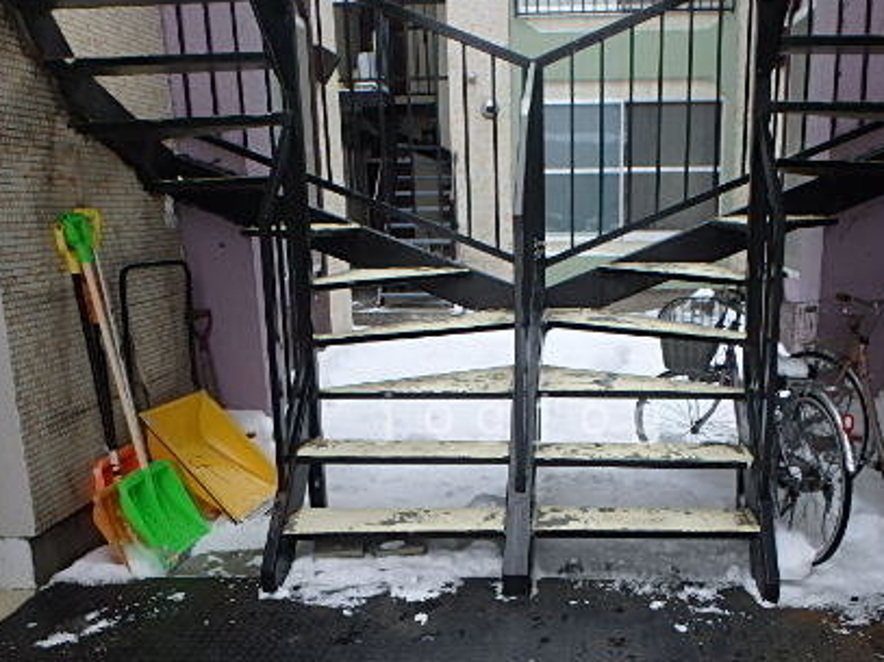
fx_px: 842
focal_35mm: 33
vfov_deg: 42.6
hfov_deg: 55.0
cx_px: 523
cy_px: 419
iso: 125
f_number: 3.5
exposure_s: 1/250
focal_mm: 3.7
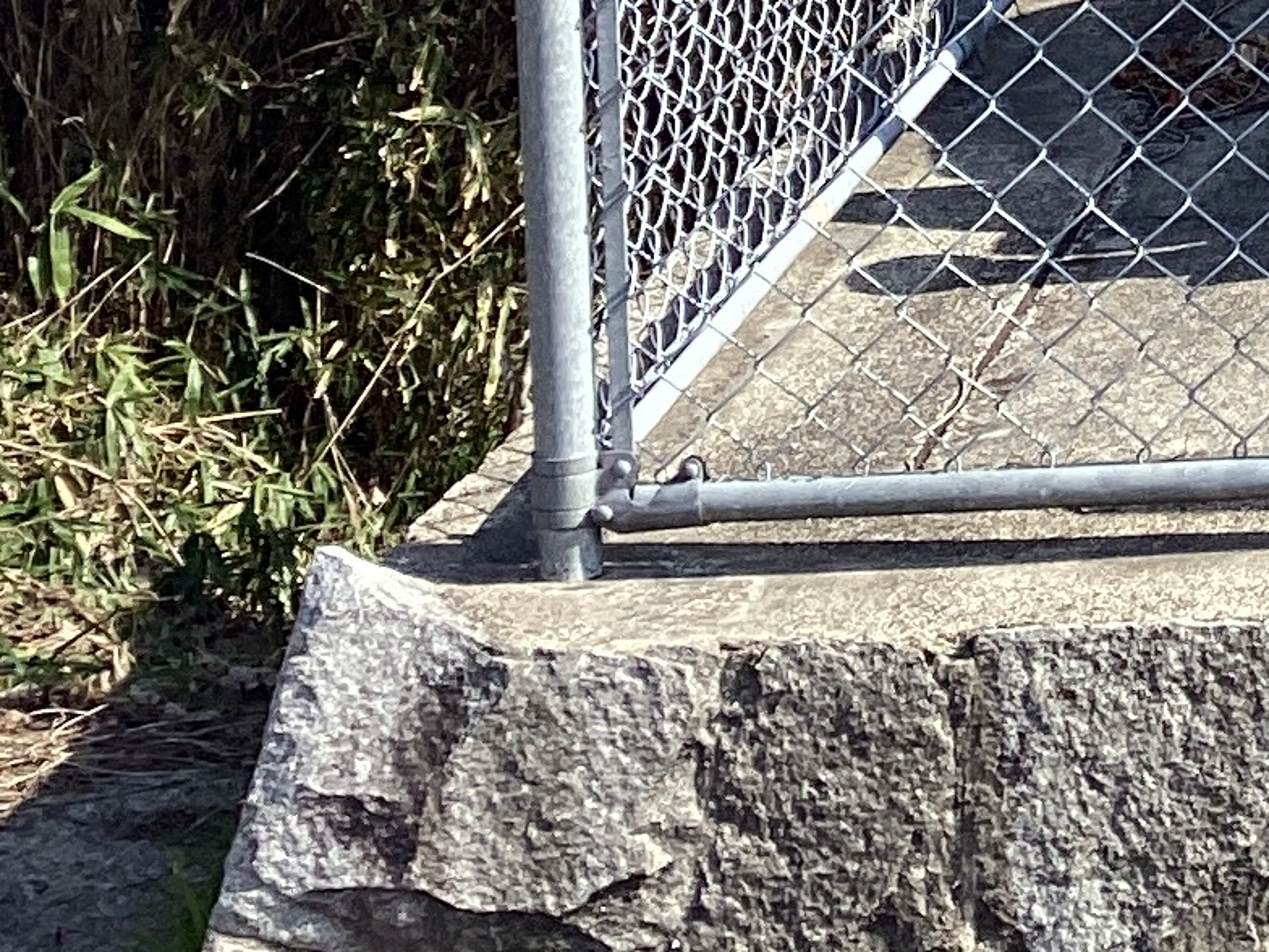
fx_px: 4729
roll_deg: +0.4
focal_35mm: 129
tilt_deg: -7.1
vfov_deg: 11.0
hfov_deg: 13.7
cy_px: -520
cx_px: 2276
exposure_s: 1/641
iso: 25
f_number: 2.4
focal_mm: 3.3
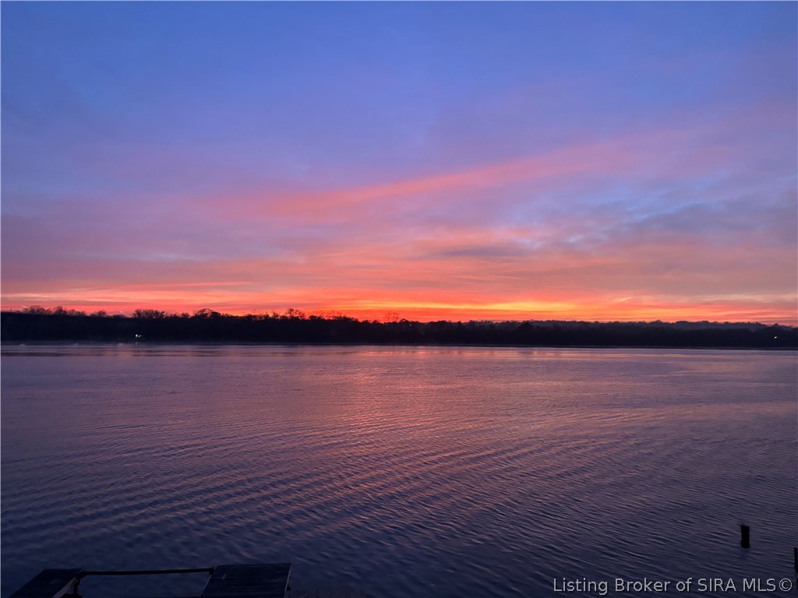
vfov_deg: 53.1
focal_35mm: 26
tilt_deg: +2.8
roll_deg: -0.9
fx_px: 599
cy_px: 299
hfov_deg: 67.3
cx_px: 399
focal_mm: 5.96
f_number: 1.6
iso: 500
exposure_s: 1/41
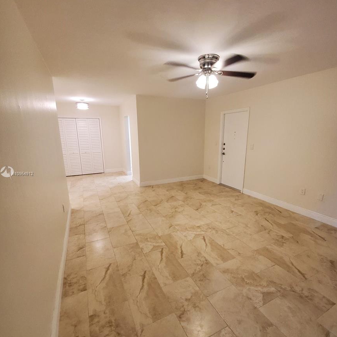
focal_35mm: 16
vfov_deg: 87.4
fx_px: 176
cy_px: 174
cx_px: 174
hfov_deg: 87.4
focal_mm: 1.8
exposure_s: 1/59
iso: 500
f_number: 2.2
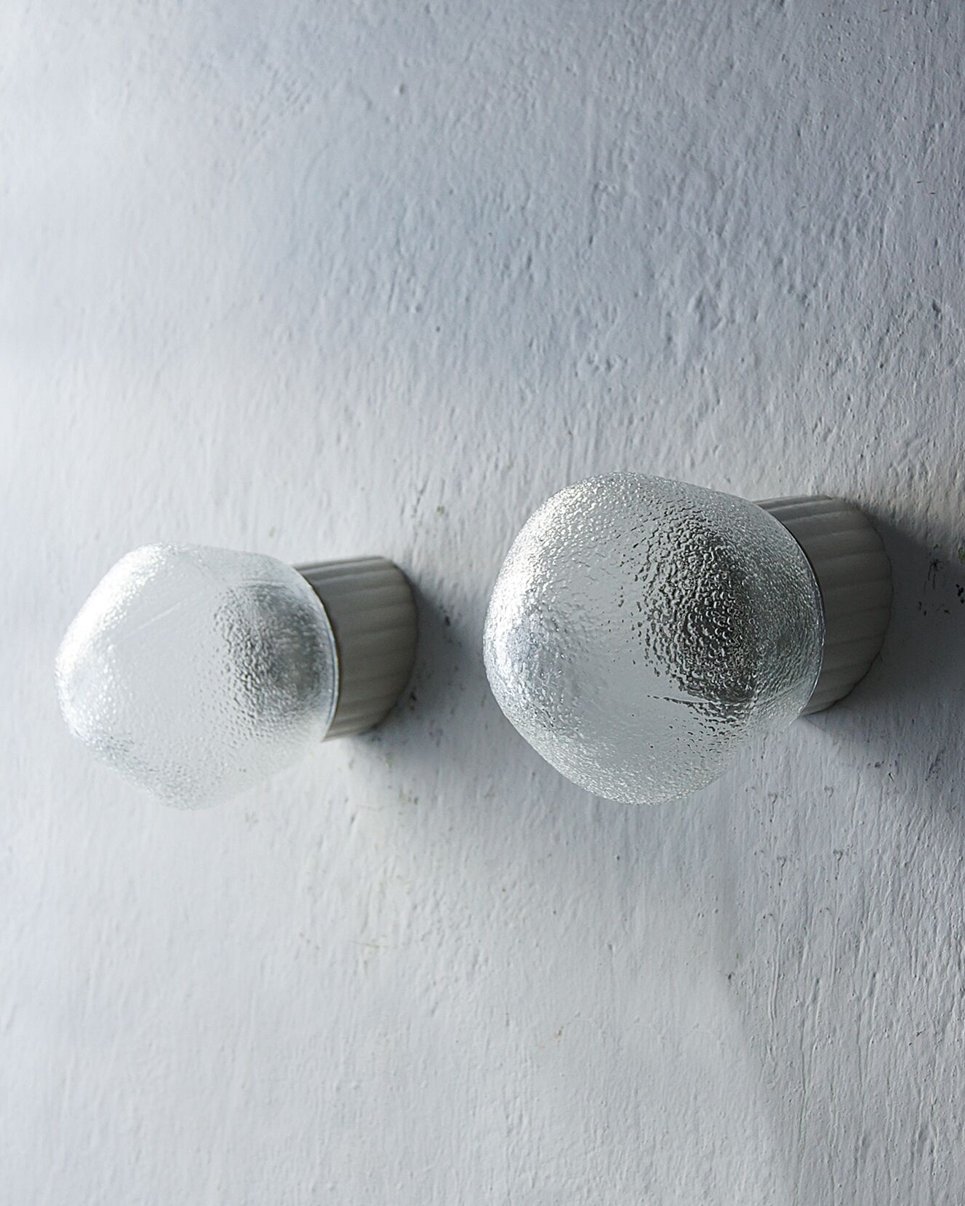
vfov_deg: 31.7
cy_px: 601
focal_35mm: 60
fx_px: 2127
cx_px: 485
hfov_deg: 25.6
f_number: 5.6
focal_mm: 35
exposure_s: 1/125
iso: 400
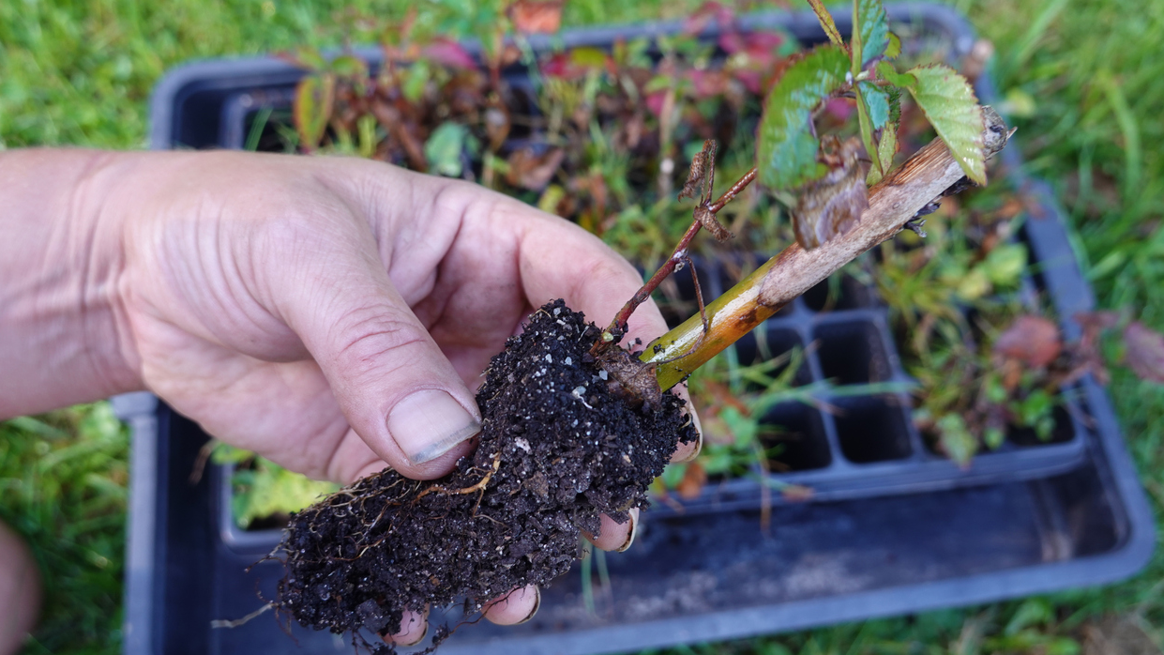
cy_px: 322
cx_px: 585
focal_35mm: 36
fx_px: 1111
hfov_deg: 55.3
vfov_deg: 32.8
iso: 100
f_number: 3.5
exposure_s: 1/40
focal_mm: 12.51
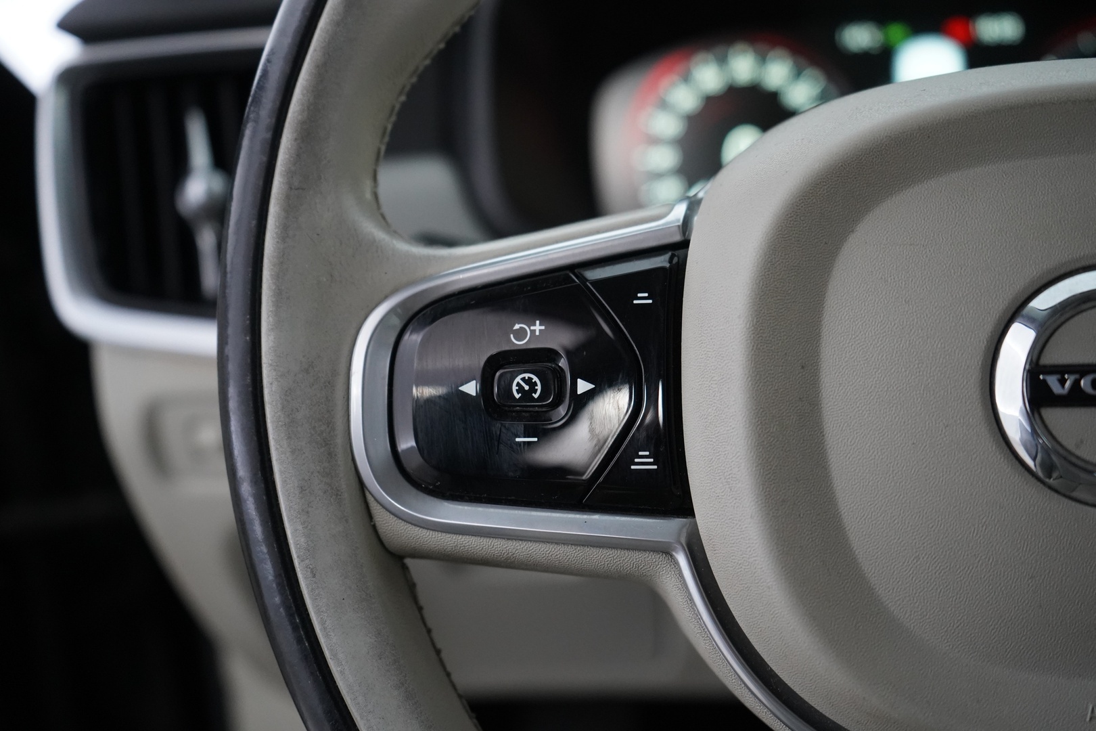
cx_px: 548
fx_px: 1248
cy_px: 366
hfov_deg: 47.4
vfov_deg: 32.6
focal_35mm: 41
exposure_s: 1/60
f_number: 4.5
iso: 5000
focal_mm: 41
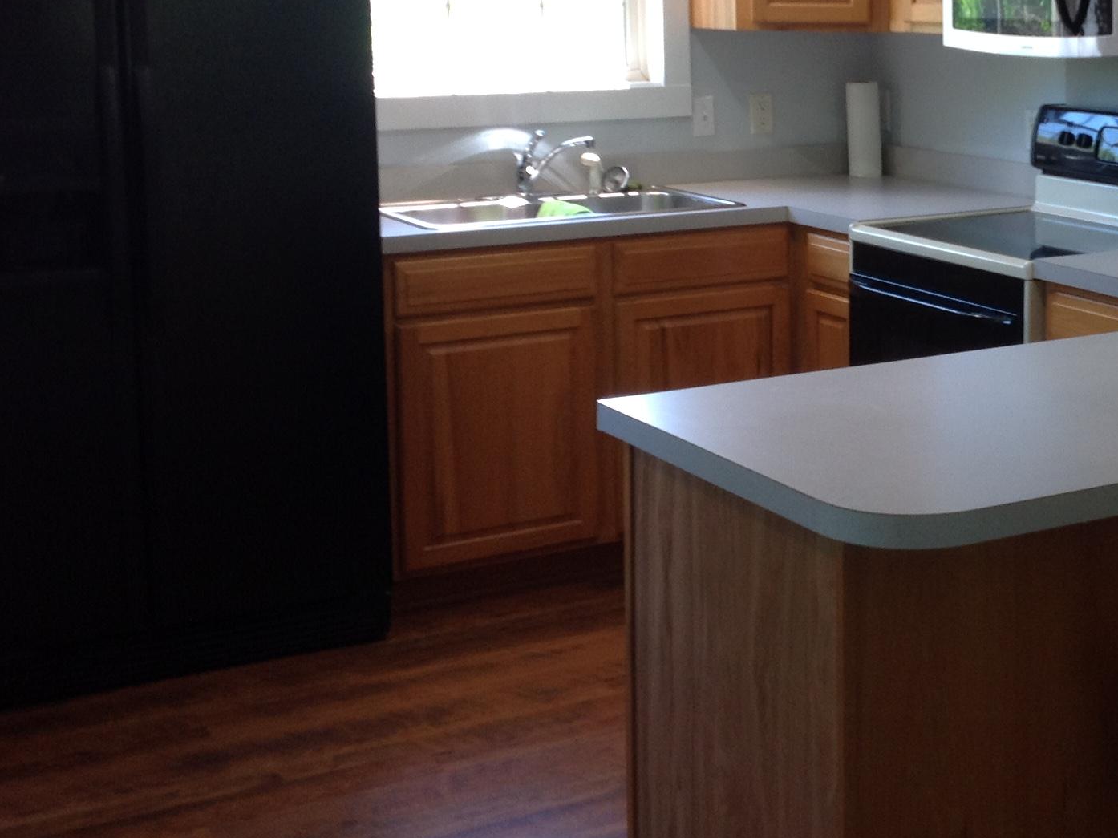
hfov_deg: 28.8
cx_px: 987
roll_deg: -1.2
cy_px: 167
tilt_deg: -6.5
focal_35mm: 65
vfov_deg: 22.3
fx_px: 2099
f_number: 2.4
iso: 50
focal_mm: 4.28
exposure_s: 1/30
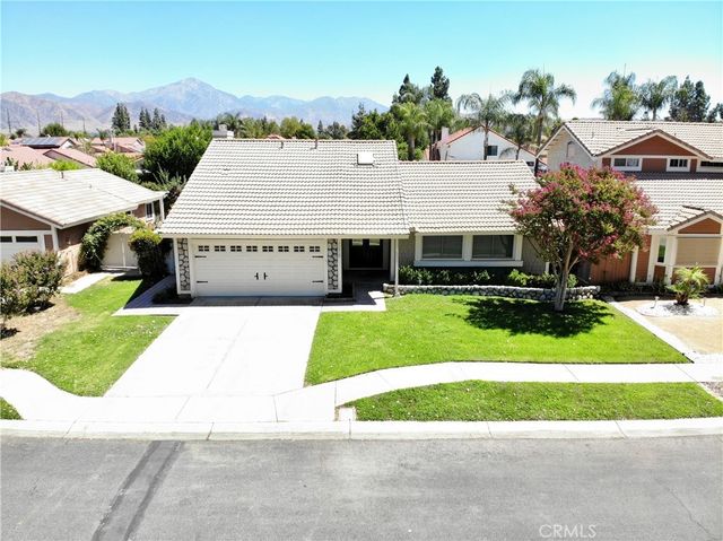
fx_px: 501
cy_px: 270
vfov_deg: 56.8
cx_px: 362
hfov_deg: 71.6
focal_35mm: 24
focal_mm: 4.5
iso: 100
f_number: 2.8
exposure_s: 1/426
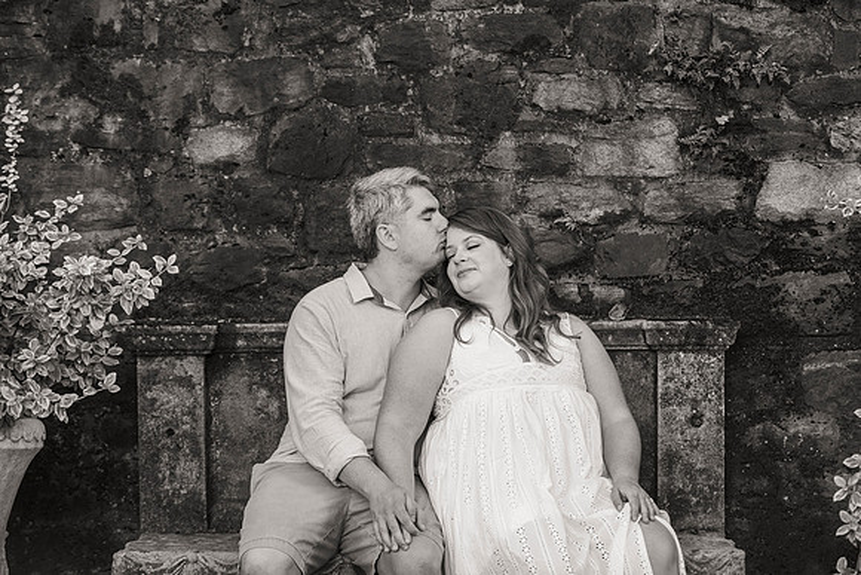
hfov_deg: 27.6
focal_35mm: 73
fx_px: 1750
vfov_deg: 18.6
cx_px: 445
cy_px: 282
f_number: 3.2
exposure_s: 1/125
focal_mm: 70
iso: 800
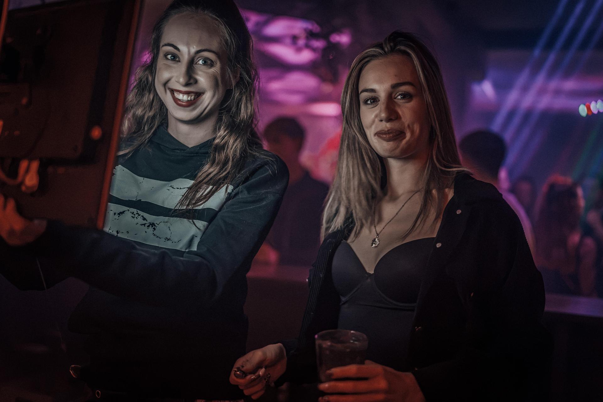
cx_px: 302
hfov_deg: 54.4
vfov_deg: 37.9
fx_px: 586
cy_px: 201
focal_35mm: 35
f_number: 1.2
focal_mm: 35
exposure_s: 1/50
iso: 4000
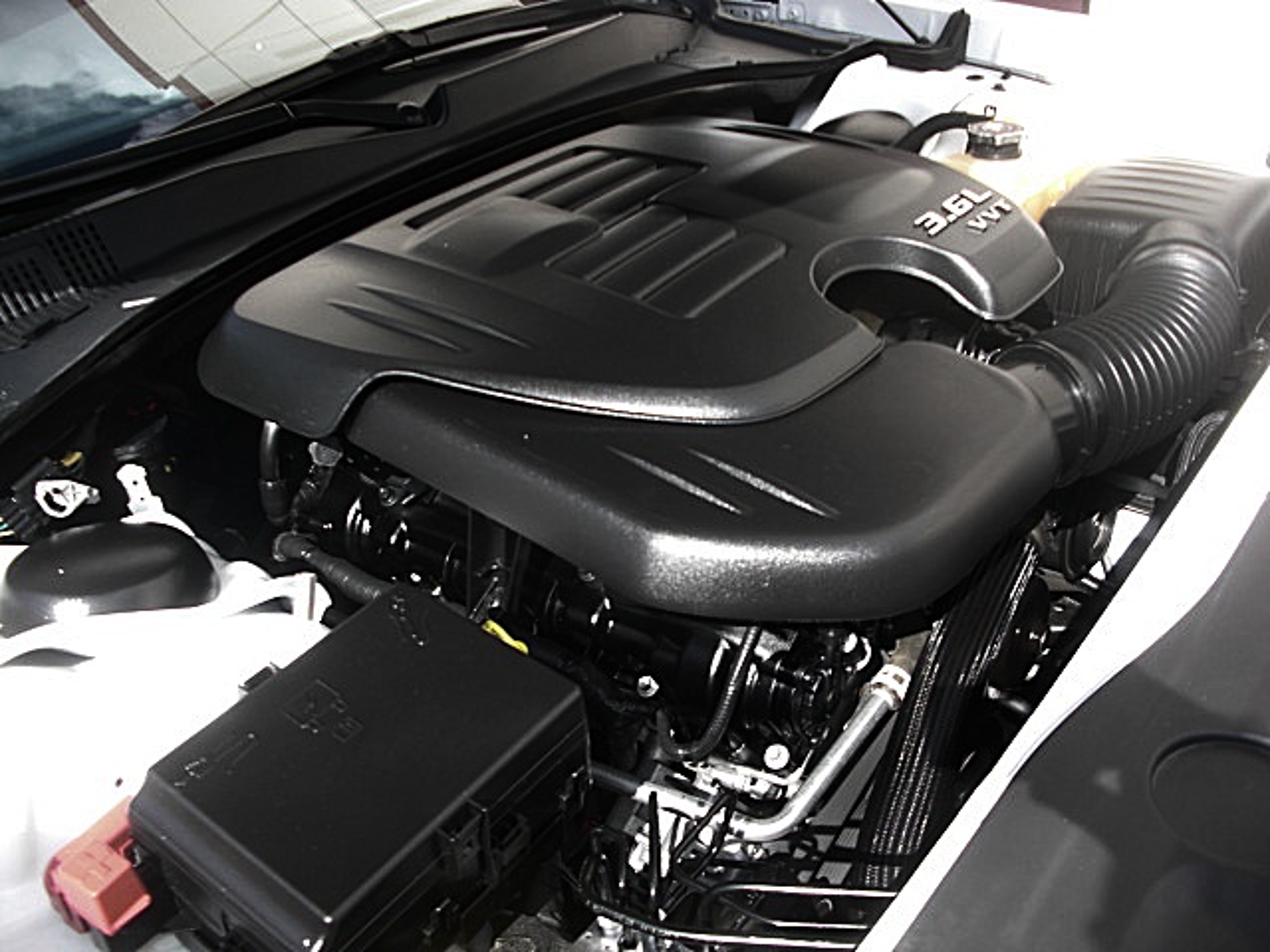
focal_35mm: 36
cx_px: 635
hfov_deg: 51.4
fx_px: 1321
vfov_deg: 39.7
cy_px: 476
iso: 50
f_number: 2.8
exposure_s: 1/250
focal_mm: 6.3
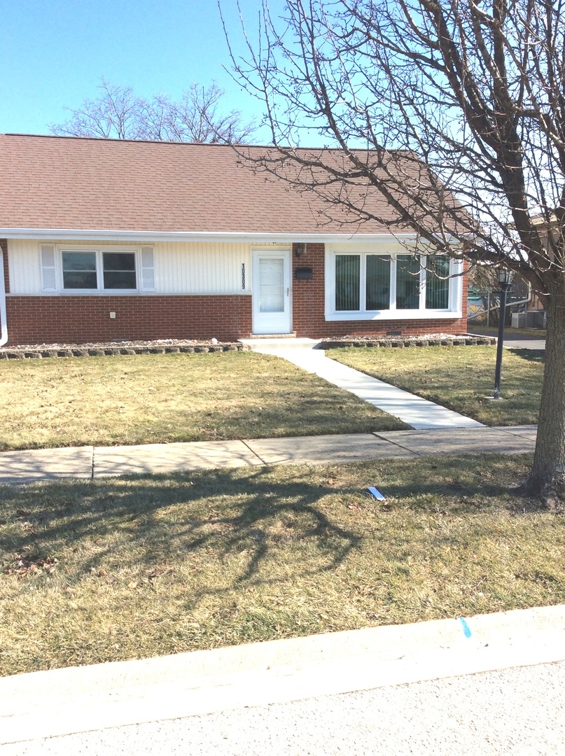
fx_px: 698
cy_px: 378
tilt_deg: -6.1
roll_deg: +2.7
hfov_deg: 44.1
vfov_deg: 56.9
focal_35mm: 32
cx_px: 282
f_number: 2.4
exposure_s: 1/817
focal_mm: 3.3
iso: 32
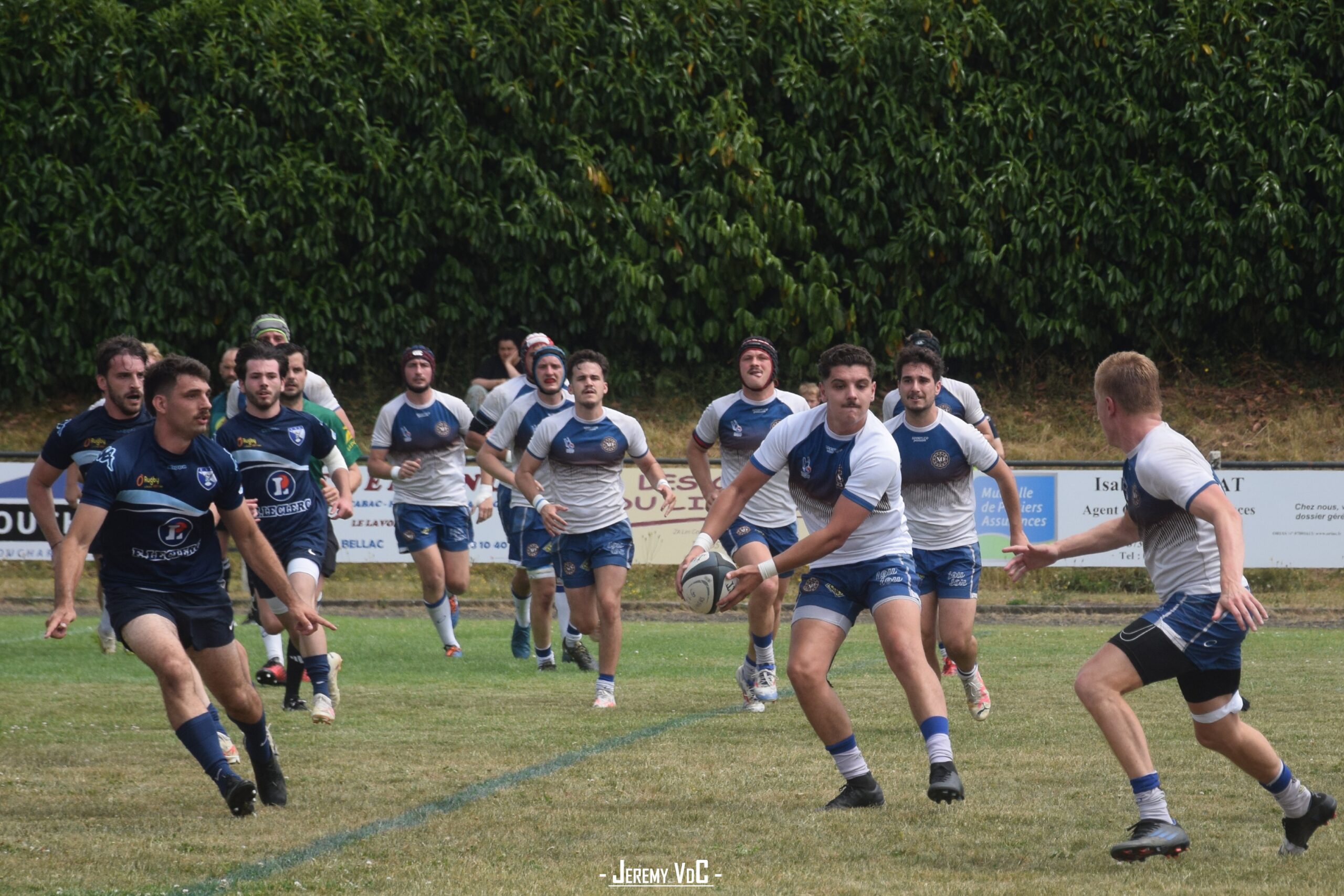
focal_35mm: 158
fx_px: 5880
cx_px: 672
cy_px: 448
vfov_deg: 8.7
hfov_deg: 13.0
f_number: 5.6
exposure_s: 1/1600
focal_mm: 105
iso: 400
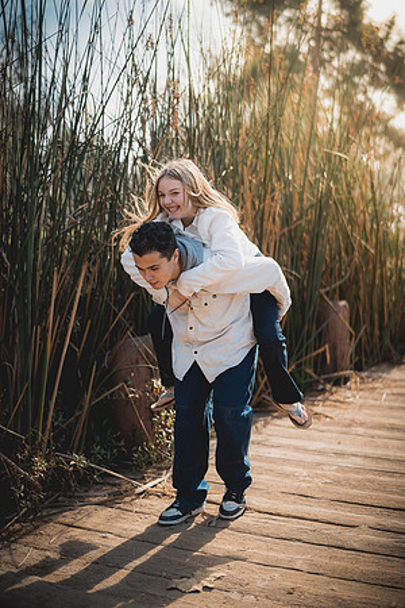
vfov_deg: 39.6
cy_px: 304
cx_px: 202
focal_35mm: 50
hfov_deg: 27.0
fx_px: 844
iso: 250
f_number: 1.4
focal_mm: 50
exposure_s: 1/4000
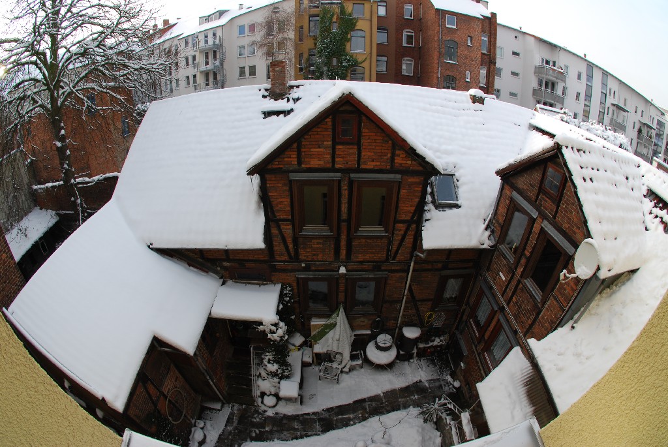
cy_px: 224
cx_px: 334
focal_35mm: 15
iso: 200
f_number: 11
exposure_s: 1/100
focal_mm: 10
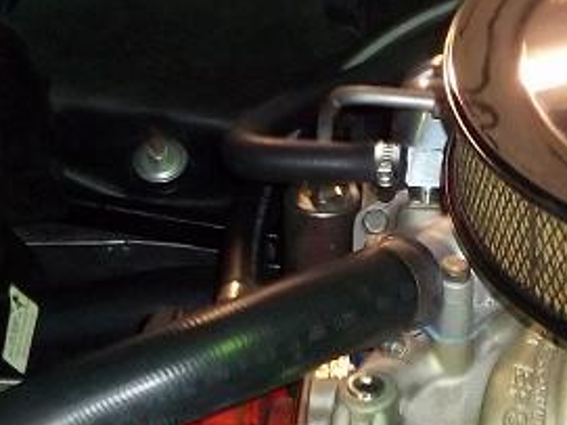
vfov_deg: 11.1
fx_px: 2178
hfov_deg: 14.6
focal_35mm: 133
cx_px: 573
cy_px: 329
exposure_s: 1/30
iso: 320
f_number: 3.1
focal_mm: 6.5
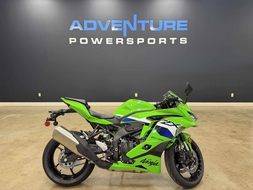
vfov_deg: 56.8
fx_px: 175
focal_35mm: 24
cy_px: 95
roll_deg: +0.2
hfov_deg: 71.6
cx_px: 126
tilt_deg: -7.7
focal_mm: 6.76
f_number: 1.78
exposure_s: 1/60
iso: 200
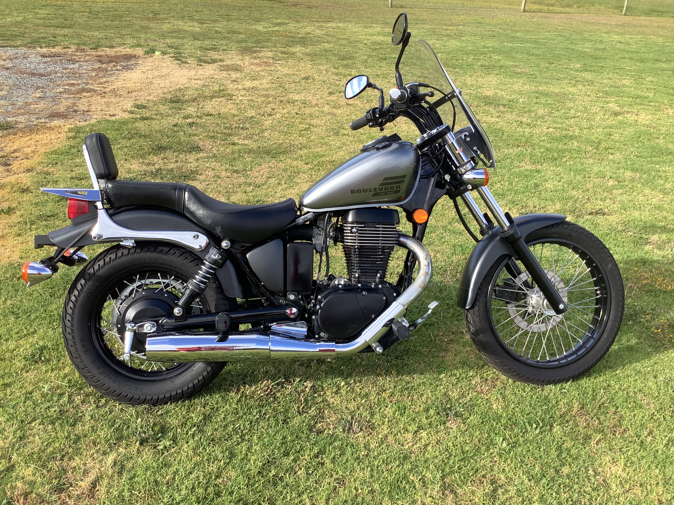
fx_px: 604
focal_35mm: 31
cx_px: 337
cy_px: 252
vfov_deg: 45.4
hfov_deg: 58.4
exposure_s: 1/364
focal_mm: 3.3
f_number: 2.4
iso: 25
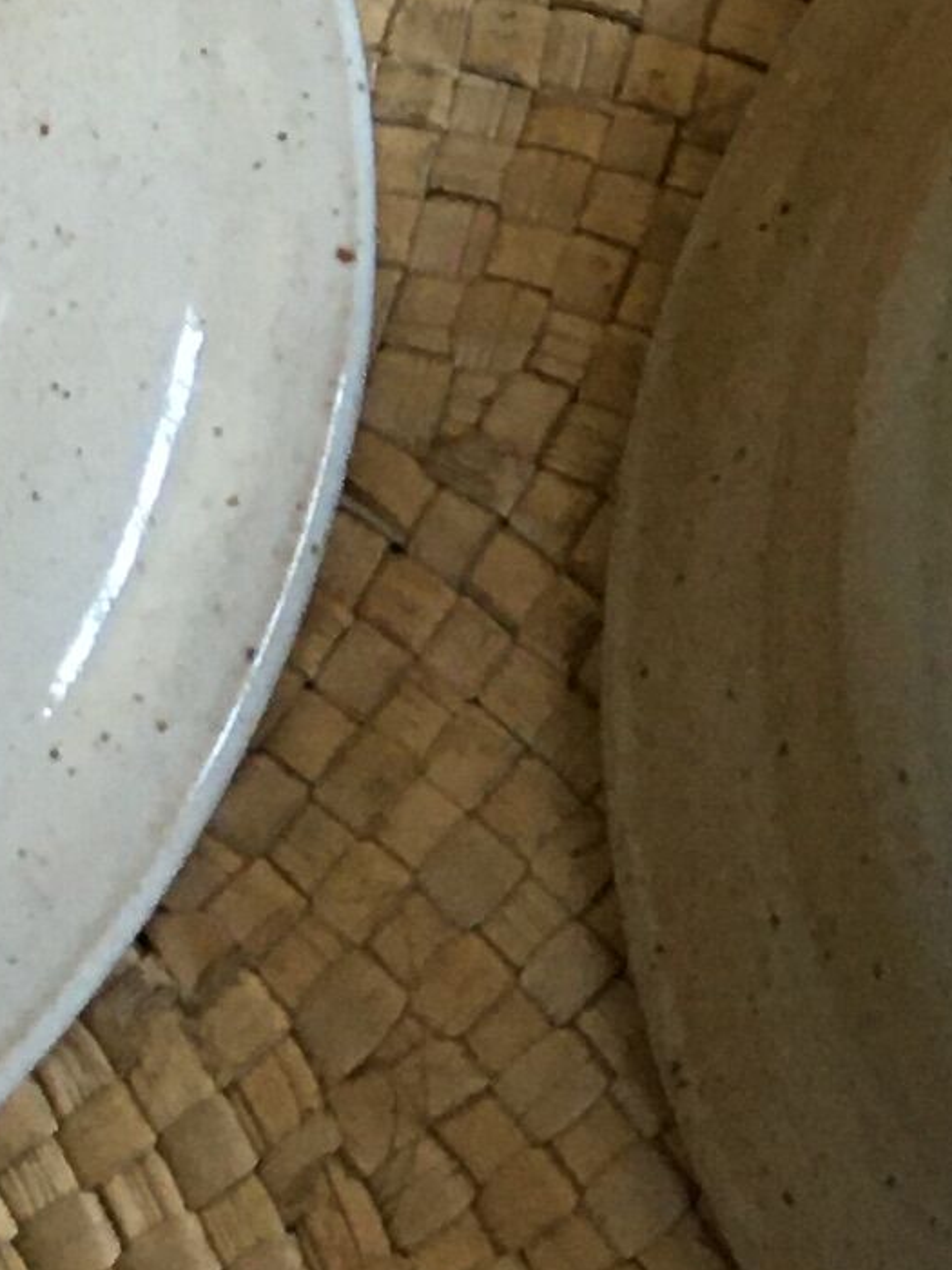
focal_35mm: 167
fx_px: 6124
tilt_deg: -60.8
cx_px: 1239
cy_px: -454
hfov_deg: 8.8
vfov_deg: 11.5
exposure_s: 1/33
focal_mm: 4.15
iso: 125
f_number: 2.2
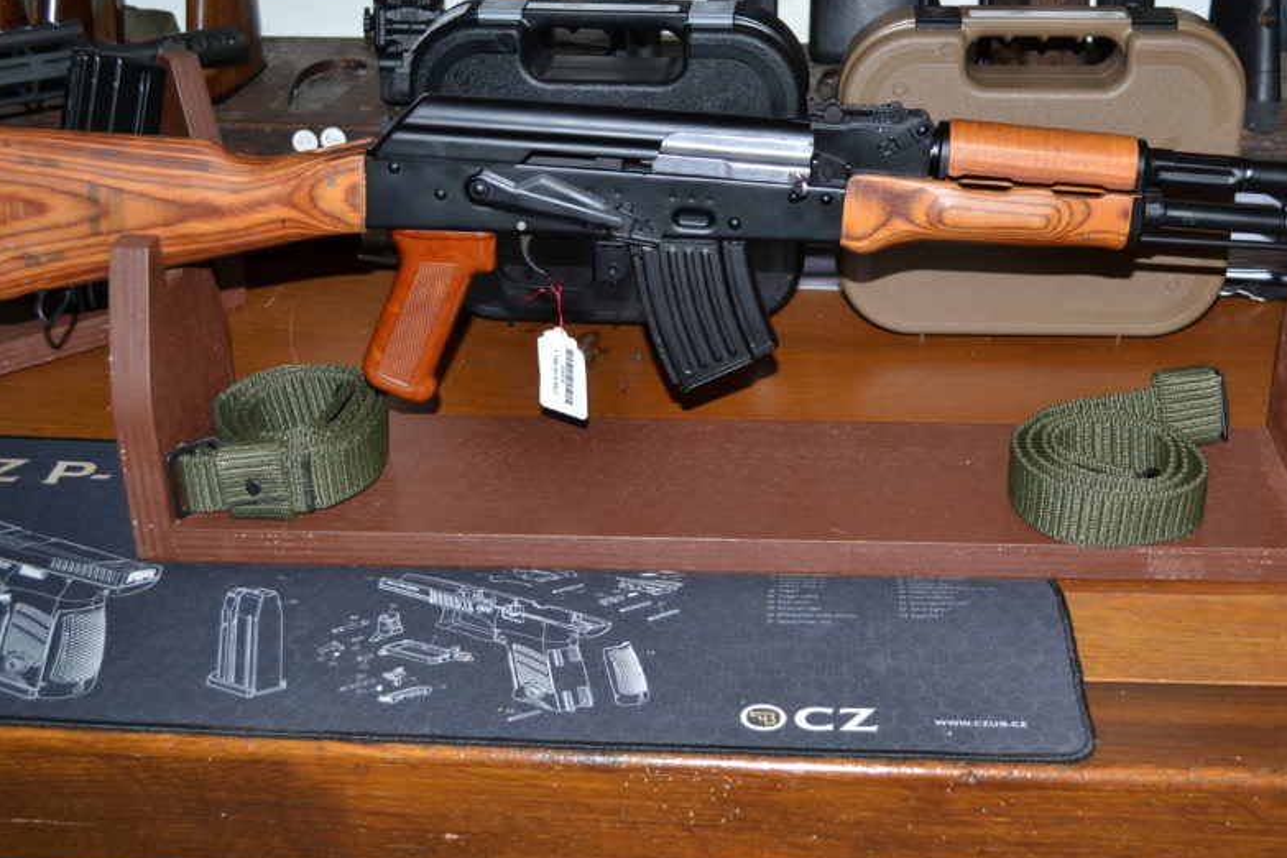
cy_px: 330
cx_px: 735
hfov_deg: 38.8
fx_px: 1823
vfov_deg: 26.4
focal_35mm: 51
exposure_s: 1/60
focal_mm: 26
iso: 100
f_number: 4.5
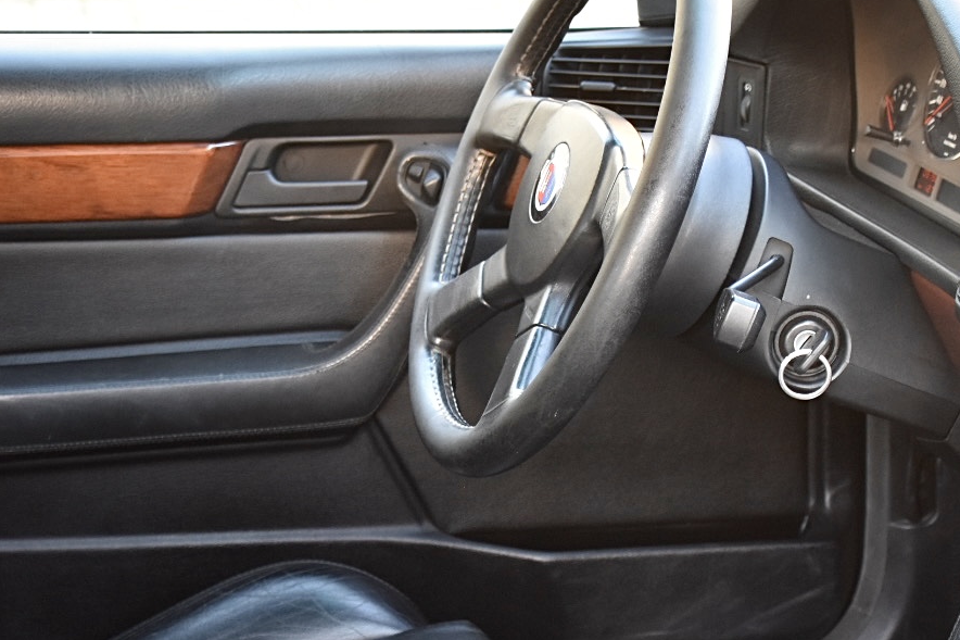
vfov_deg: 15.5
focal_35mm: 88
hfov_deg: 23.1
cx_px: 443
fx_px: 2346
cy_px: 405
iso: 900
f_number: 4
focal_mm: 32
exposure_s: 1/60
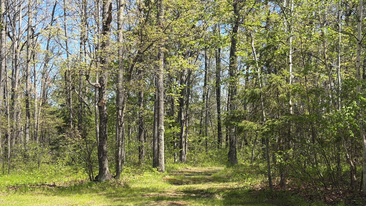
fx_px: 514
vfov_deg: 22.5
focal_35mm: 53
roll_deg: +0.7
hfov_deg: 39.2
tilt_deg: +0.4
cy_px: 138
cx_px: 183
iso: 64
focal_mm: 6.76
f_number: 1.78
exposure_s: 1/1754
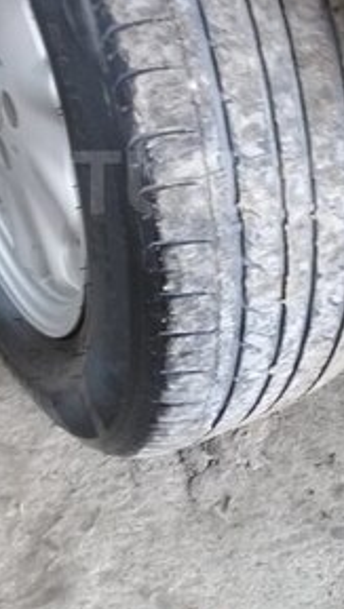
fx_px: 1246
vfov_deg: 27.3
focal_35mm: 77
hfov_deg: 15.6
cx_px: 289
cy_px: 182
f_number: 2.2
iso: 80
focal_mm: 3.3
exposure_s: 1/40
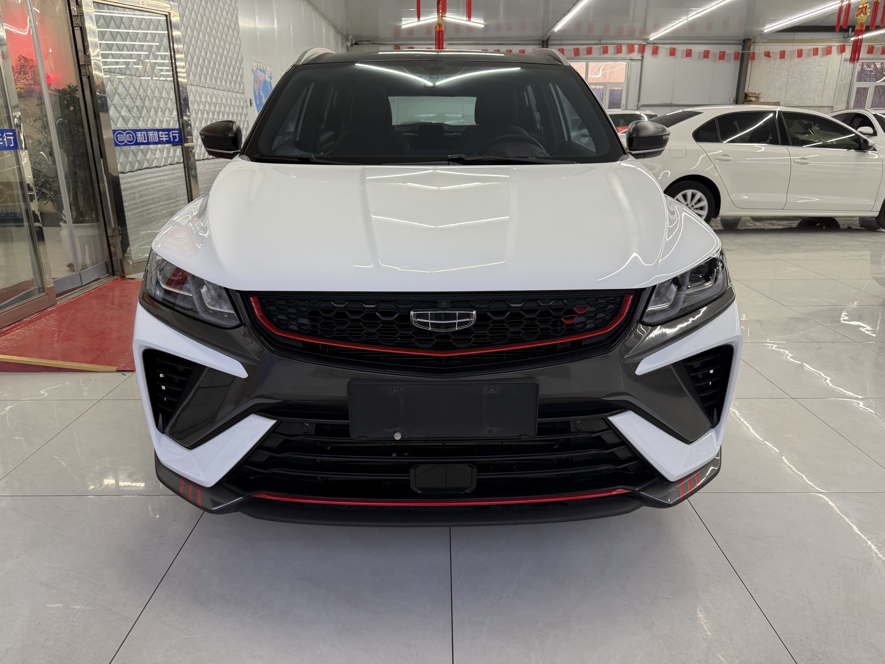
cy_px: 332
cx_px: 442
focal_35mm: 24
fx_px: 614
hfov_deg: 71.6
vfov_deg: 56.8
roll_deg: +0.6
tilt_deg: -17.9
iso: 125
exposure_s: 1/100
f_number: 1.78
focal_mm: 6.76
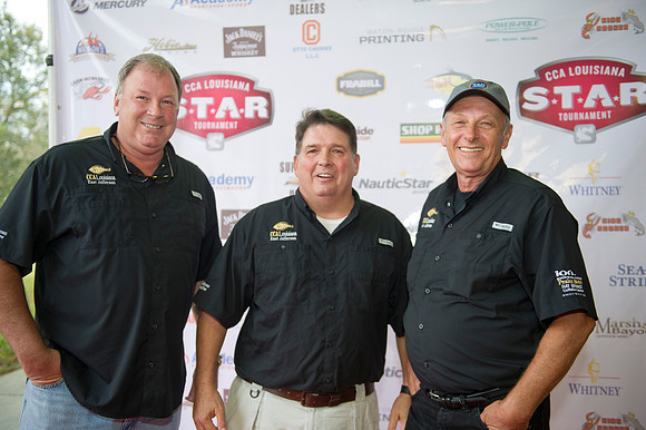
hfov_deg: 50.7
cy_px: 215
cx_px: 323
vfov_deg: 35.0
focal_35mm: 38
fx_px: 681
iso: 640
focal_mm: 38
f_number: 2.8
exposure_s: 1/125
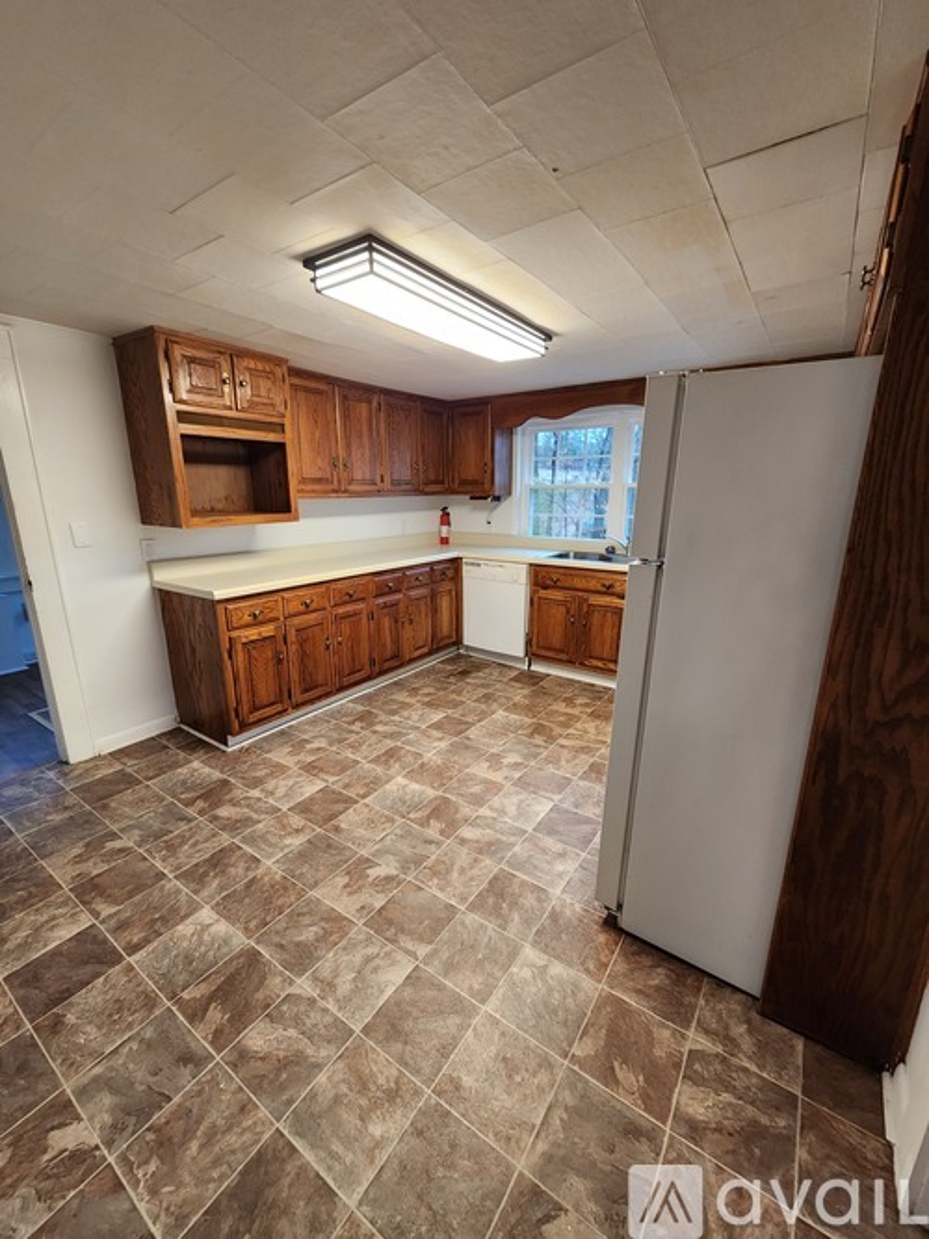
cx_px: 464
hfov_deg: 89.9
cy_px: 620
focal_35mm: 13
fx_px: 465
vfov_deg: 106.2
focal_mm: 2.2
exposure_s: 1/60
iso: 320
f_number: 2.2
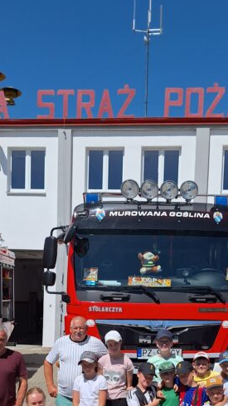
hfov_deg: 28.9
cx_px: 144
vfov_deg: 46.7
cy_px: 326
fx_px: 441
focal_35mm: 41
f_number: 1.8
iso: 40
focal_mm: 5.54
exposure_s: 1/5682
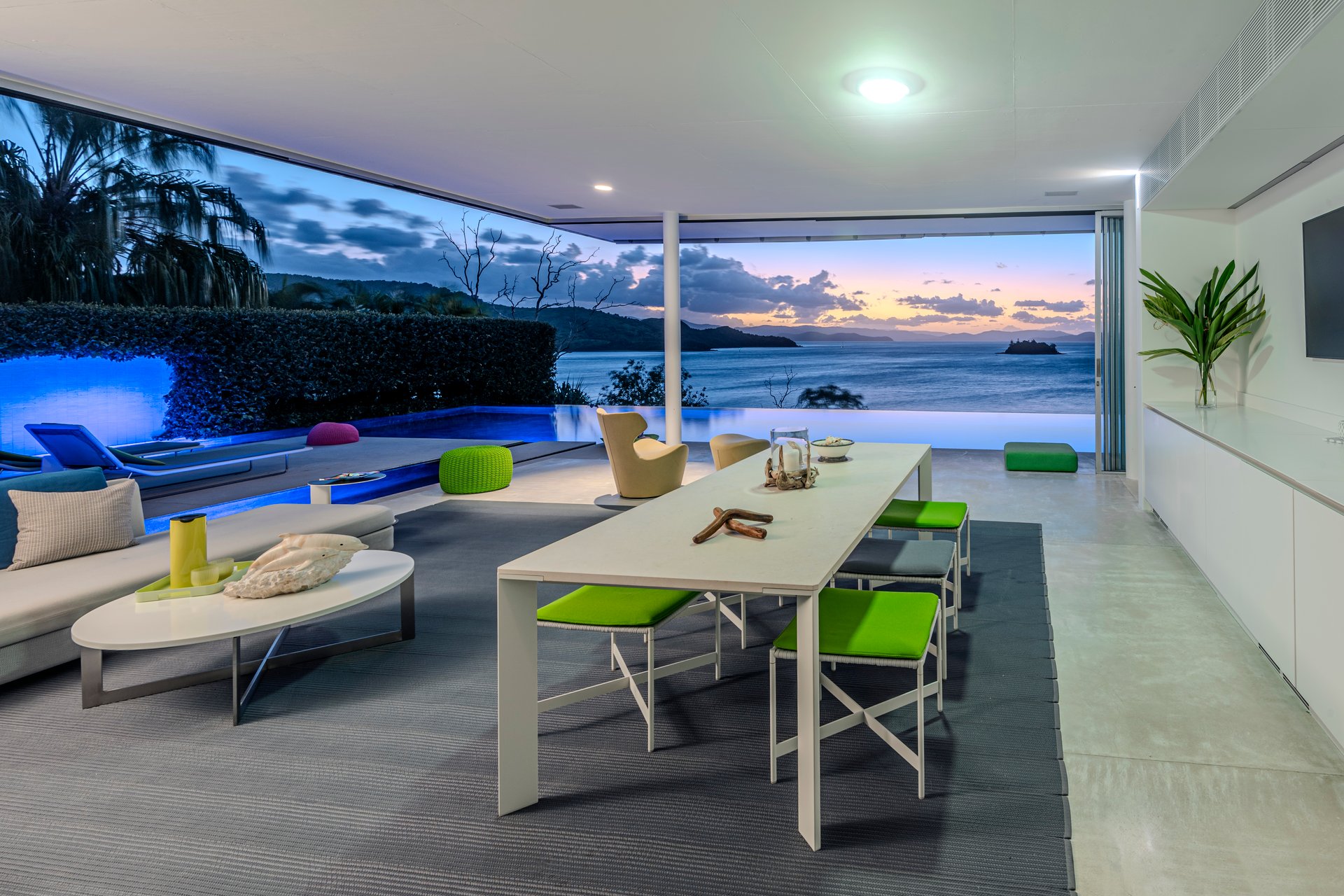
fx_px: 597
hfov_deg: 96.7
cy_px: 448
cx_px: 672
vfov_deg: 73.7
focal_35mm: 16
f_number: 10
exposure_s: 6
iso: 100
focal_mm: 16
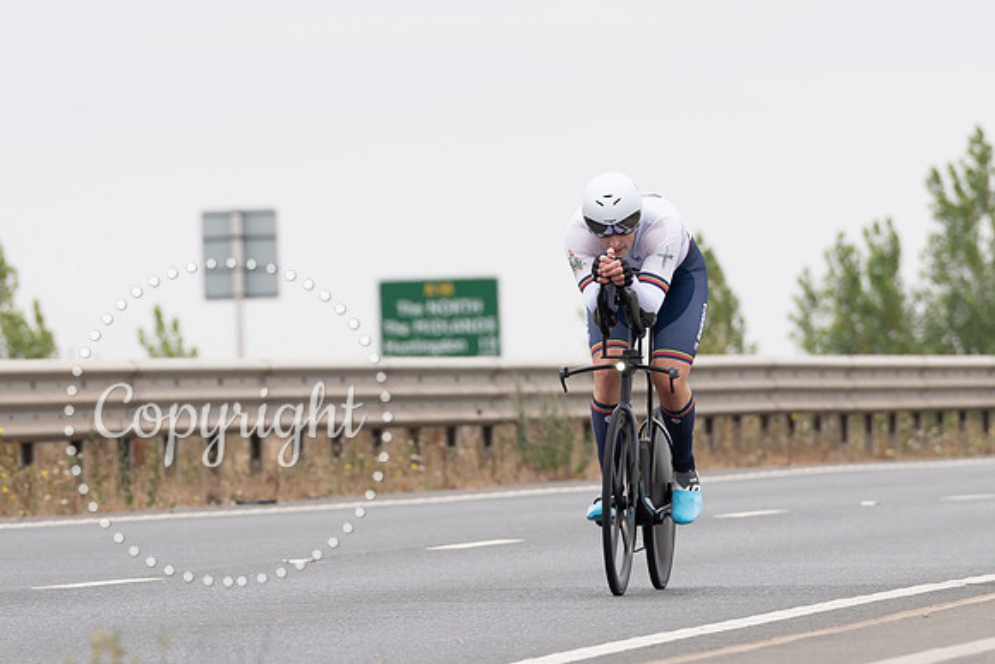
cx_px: 675
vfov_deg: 3.0
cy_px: 424
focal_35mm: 464
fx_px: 12834
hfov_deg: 4.4
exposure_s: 1/250
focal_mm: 200
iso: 100
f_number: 4.5
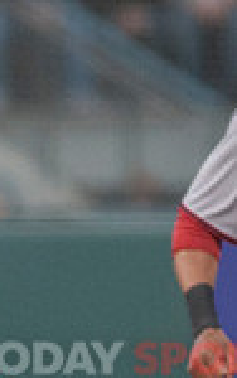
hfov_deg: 1.1
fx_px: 12192
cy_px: 387
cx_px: 35
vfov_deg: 1.8
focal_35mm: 1182
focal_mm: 300
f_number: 2.8
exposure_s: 1/2000
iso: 1600
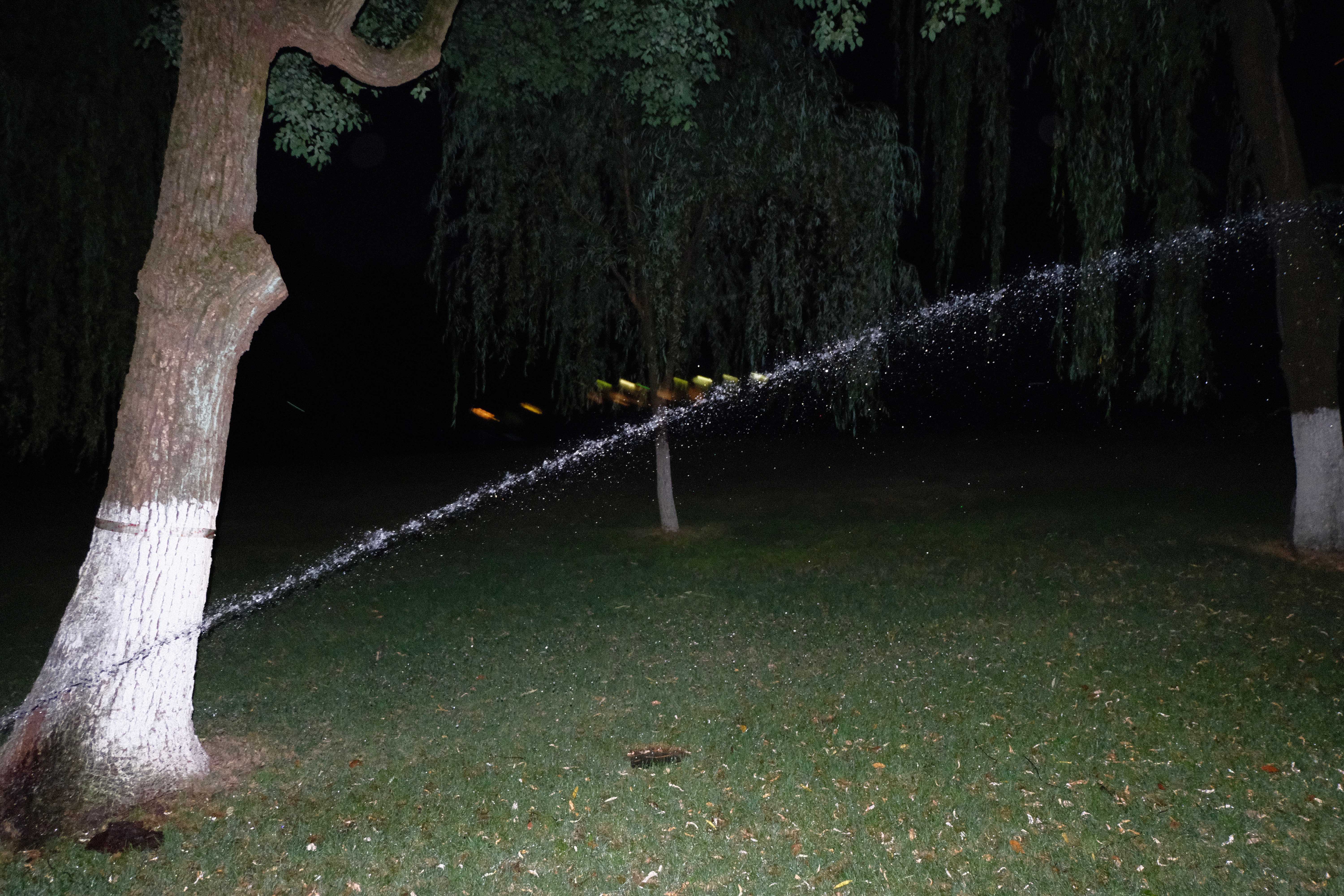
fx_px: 896
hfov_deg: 73.7
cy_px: 448
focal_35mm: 24
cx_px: 672
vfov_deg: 53.1
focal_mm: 16
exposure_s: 1/30
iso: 3200
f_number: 3.5
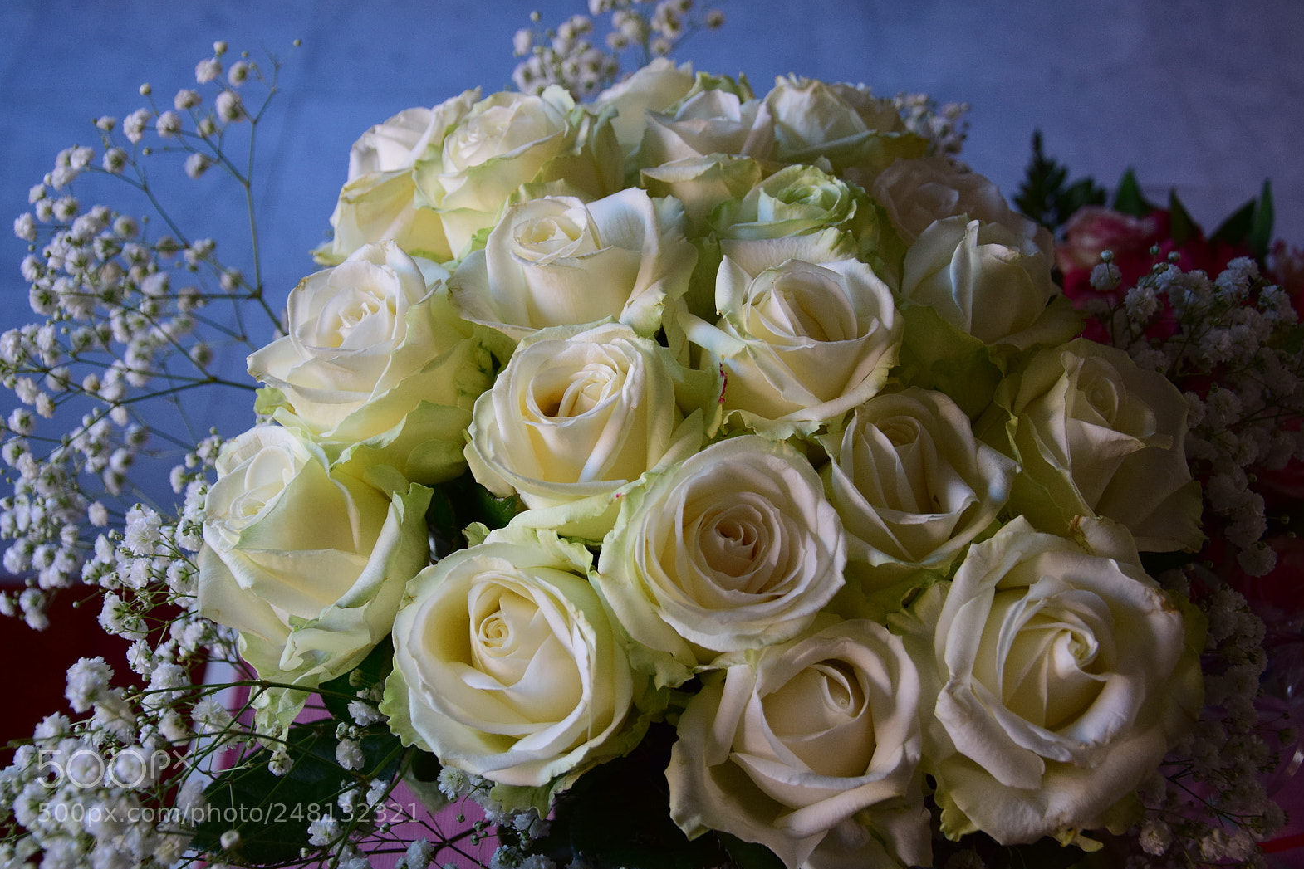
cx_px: 650
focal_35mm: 52
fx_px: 1884
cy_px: 435
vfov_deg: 26.0
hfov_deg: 38.2
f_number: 4.2
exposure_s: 1/50
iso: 1000
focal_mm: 34
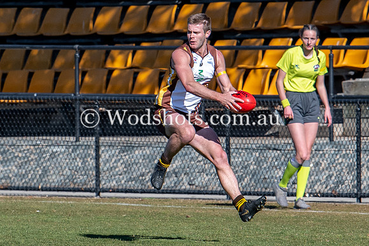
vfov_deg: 1.3
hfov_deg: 1.9
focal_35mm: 1097
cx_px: 190
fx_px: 11243
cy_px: 90
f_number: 5
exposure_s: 1/1000
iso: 180
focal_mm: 200
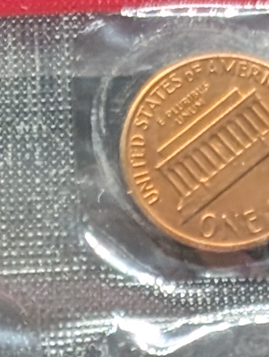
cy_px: 999
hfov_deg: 4.3
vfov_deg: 5.5
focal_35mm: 344
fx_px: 3553
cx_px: -200
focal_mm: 6.9
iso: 169
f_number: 1.68
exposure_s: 1/122
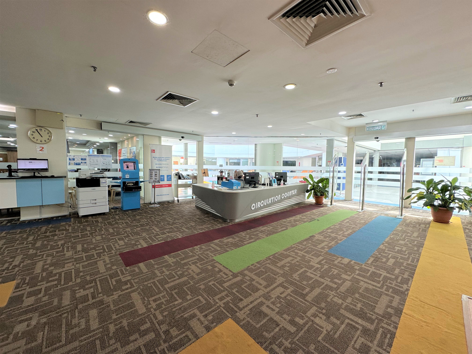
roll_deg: -1.3
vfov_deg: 85.7
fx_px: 191
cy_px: 177
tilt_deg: -3.7
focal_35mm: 14
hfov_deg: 102.1
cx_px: 236
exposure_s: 1/100
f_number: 2.2
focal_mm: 2.22
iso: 40
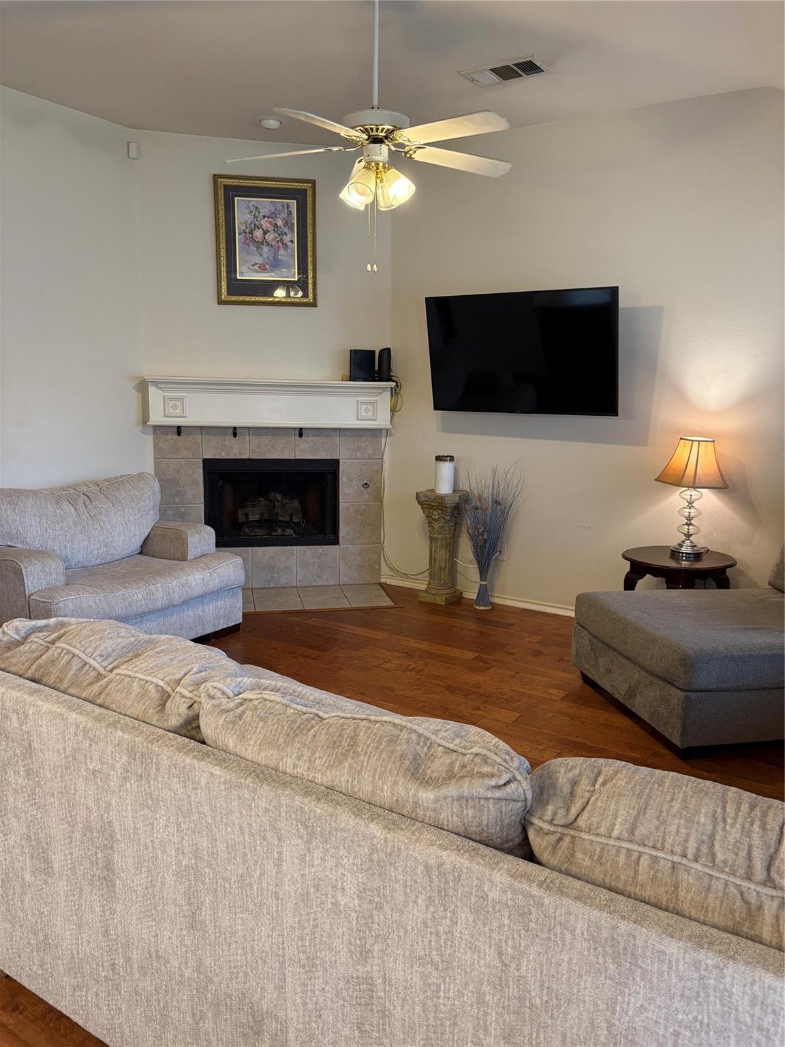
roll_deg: -0.7
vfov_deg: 67.3
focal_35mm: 26
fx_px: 786
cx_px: 392
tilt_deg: -10.0
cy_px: 524
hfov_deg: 53.1
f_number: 1.6
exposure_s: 1/60
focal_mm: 5.96
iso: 160
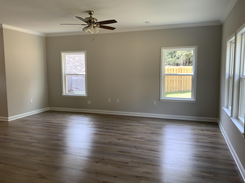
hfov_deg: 61.7
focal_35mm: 29
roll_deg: -0.3
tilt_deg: -4.9
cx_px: 122
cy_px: 92
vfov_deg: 48.2
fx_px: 205
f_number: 1.8
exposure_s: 1/120
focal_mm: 3
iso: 32
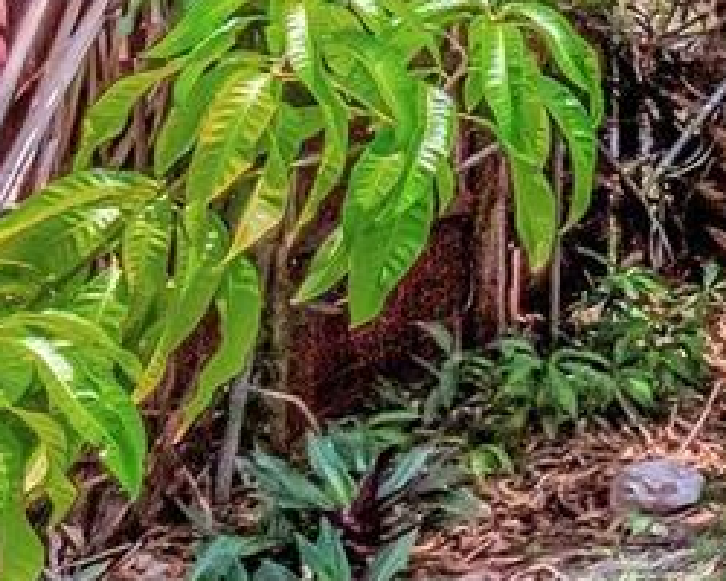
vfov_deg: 16.8
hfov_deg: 12.1
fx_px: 1934
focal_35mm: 90
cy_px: 49
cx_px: 2071
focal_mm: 10
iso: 1100
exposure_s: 1/2500
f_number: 8
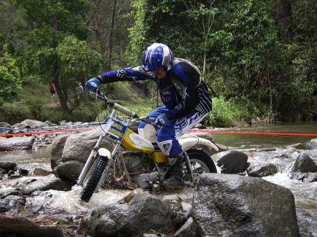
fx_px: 760
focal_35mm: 83
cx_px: 158
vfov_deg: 17.8
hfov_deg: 23.6
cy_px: 118
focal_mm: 13.8
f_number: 3.9
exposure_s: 1/160
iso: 80
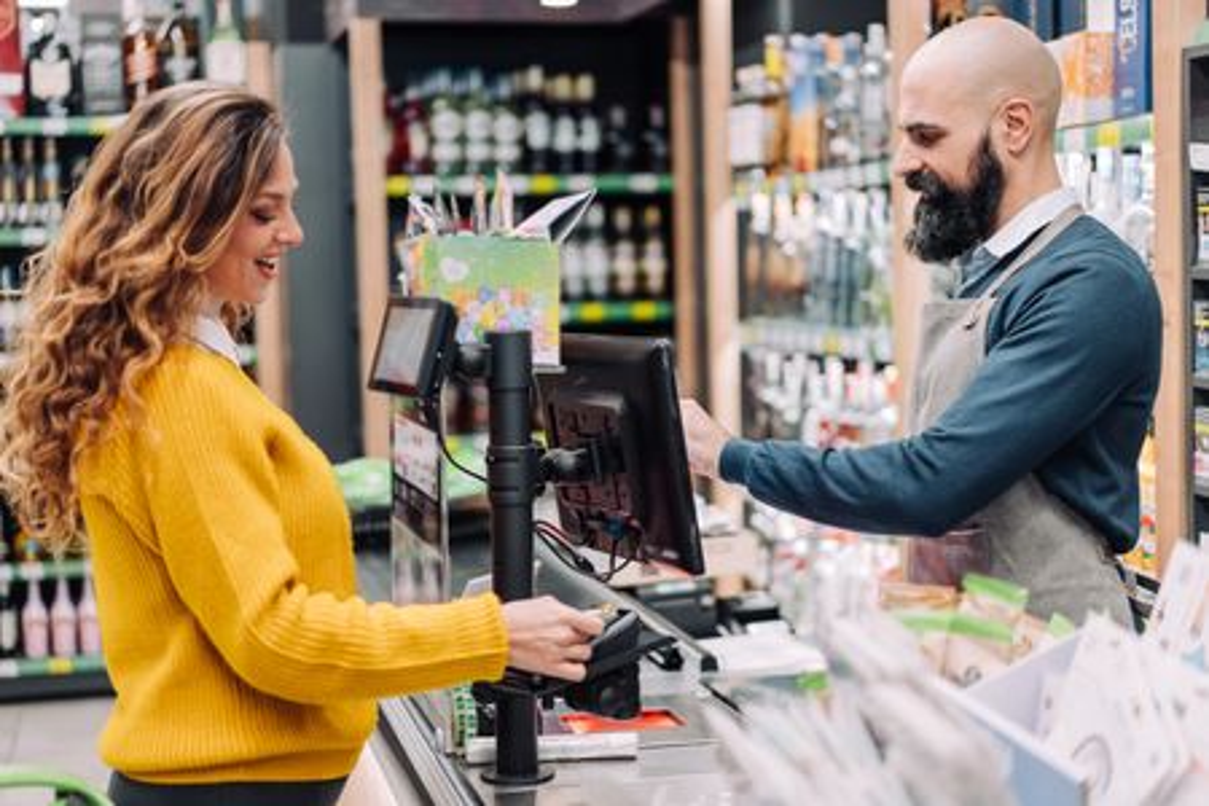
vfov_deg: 24.6
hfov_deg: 36.2
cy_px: 403
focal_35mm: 55
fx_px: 1847
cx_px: 604
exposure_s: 1/400
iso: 1000
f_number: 1.8
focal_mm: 55
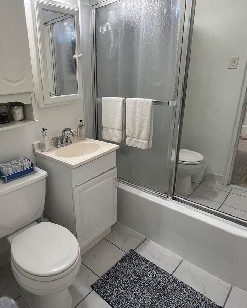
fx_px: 201
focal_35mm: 22
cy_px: 148
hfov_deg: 61.2
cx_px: 78
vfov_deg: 75.0
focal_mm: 1.57
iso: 160
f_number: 1.8
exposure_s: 1/60
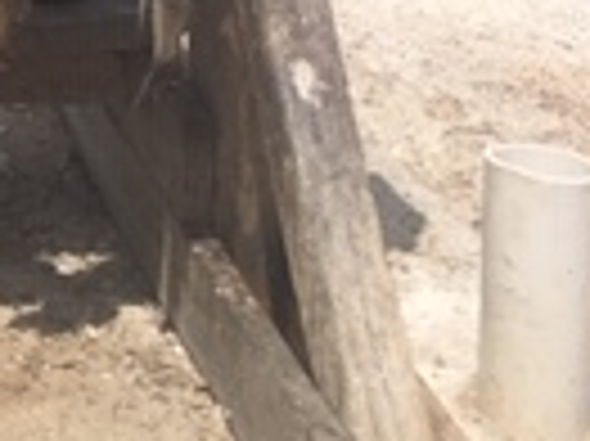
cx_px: -766
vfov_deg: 9.3
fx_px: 2418
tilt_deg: -8.6
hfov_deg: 11.7
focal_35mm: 142
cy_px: -612
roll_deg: +1.8
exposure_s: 1/1789
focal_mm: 4.15
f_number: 2.2
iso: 25
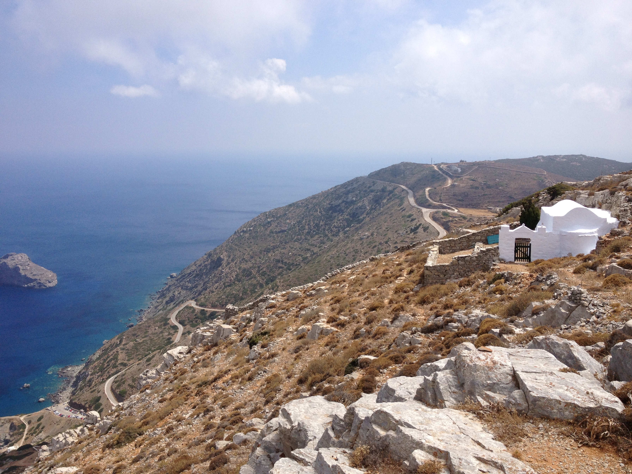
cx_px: 316
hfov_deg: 52.6
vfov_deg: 40.7
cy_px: 237
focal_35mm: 35
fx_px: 639
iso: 50
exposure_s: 1/2632
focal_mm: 4.28
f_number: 2.4
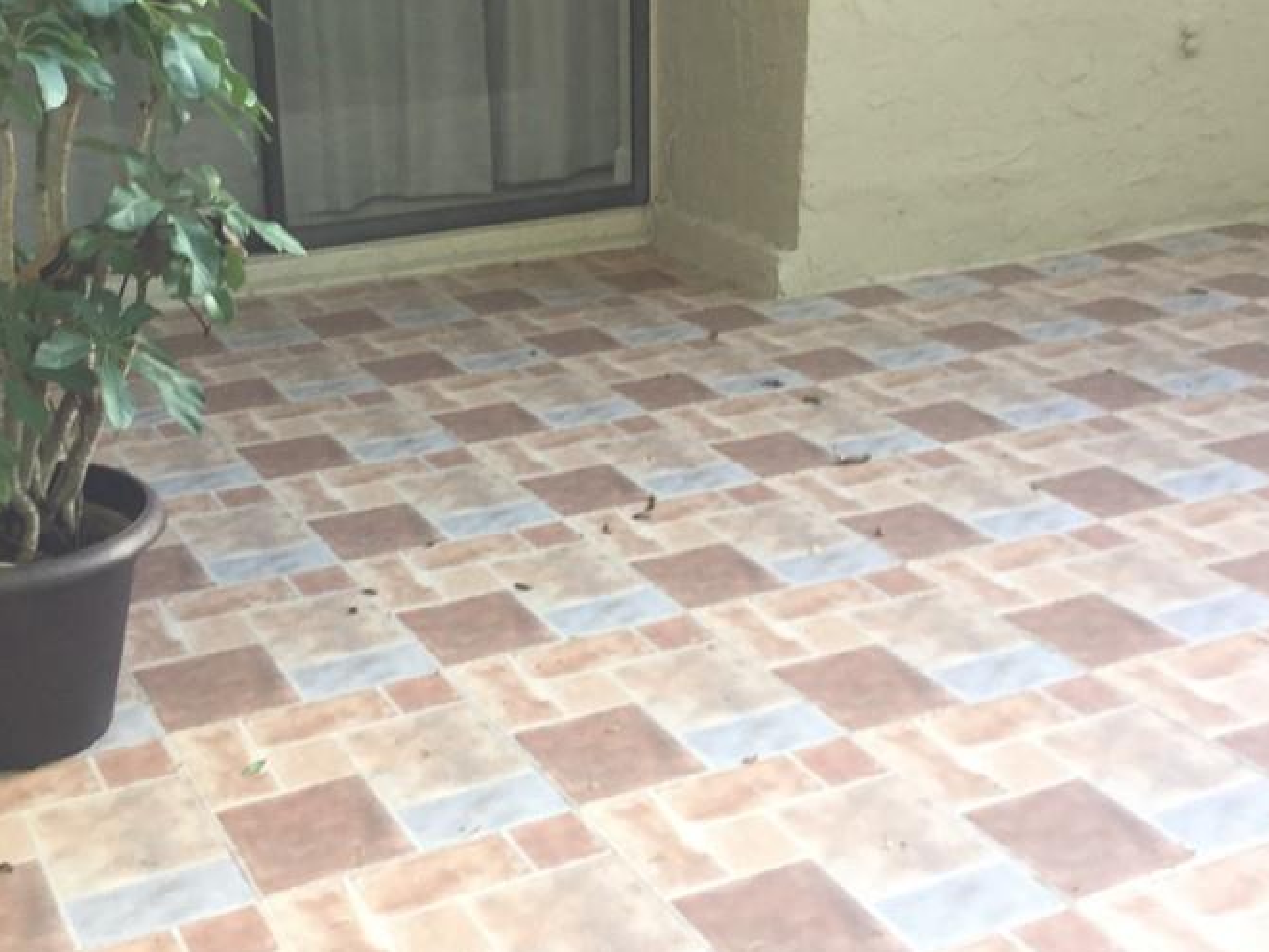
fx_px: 1760
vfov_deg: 30.1
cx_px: 488
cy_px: 349
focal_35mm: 48
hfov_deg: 39.4
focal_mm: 3.3
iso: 25
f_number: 2.4
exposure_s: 1/40
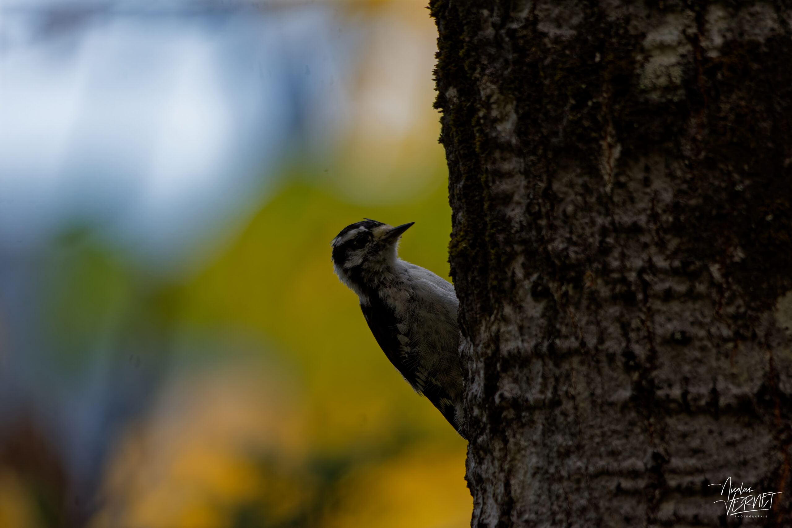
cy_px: 264
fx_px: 16500
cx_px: 396
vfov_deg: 1.8
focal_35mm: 750
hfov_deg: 2.7
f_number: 6.3
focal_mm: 500
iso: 800
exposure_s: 1/640
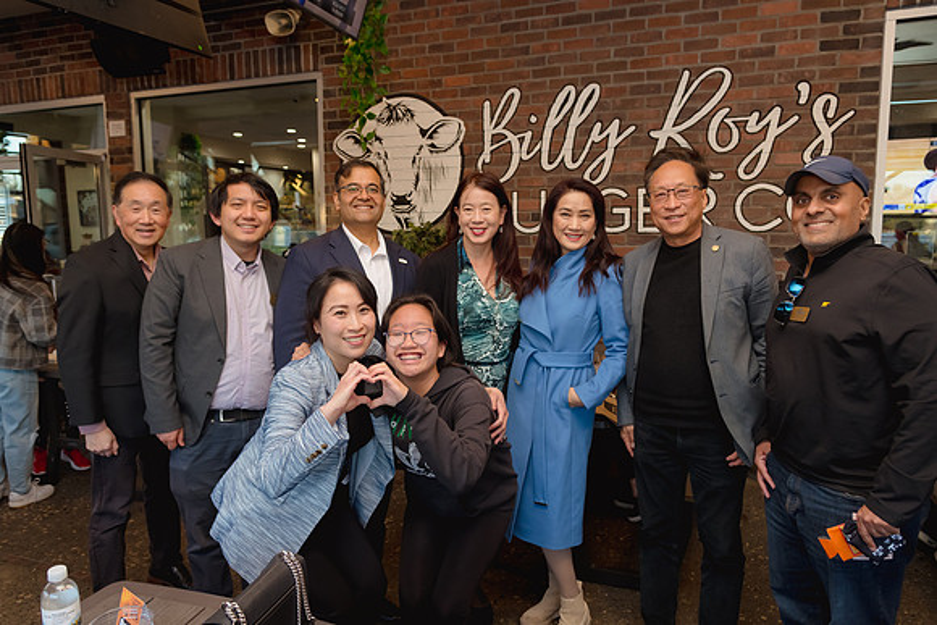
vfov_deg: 50.4
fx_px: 664
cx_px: 468
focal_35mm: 26
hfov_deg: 70.4
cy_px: 312
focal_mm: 17
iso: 400
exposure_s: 1/160
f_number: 3.5
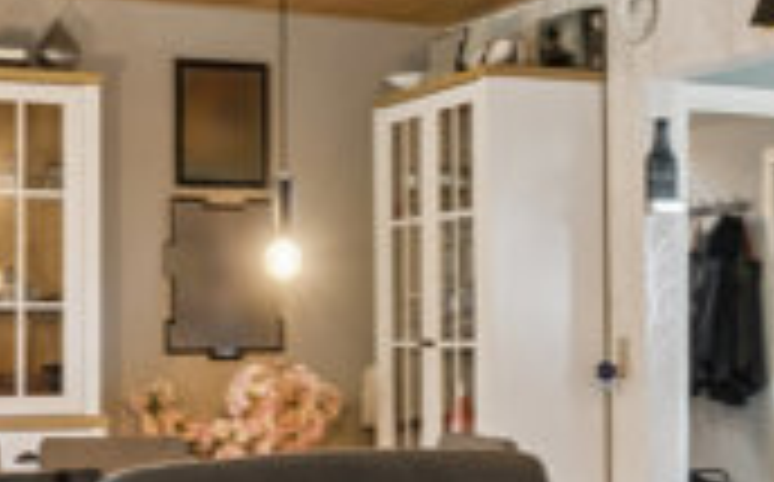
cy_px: 372
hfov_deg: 26.4
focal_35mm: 78
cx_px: 446
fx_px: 1651
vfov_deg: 16.5
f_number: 8
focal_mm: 11
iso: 200
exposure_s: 1/8
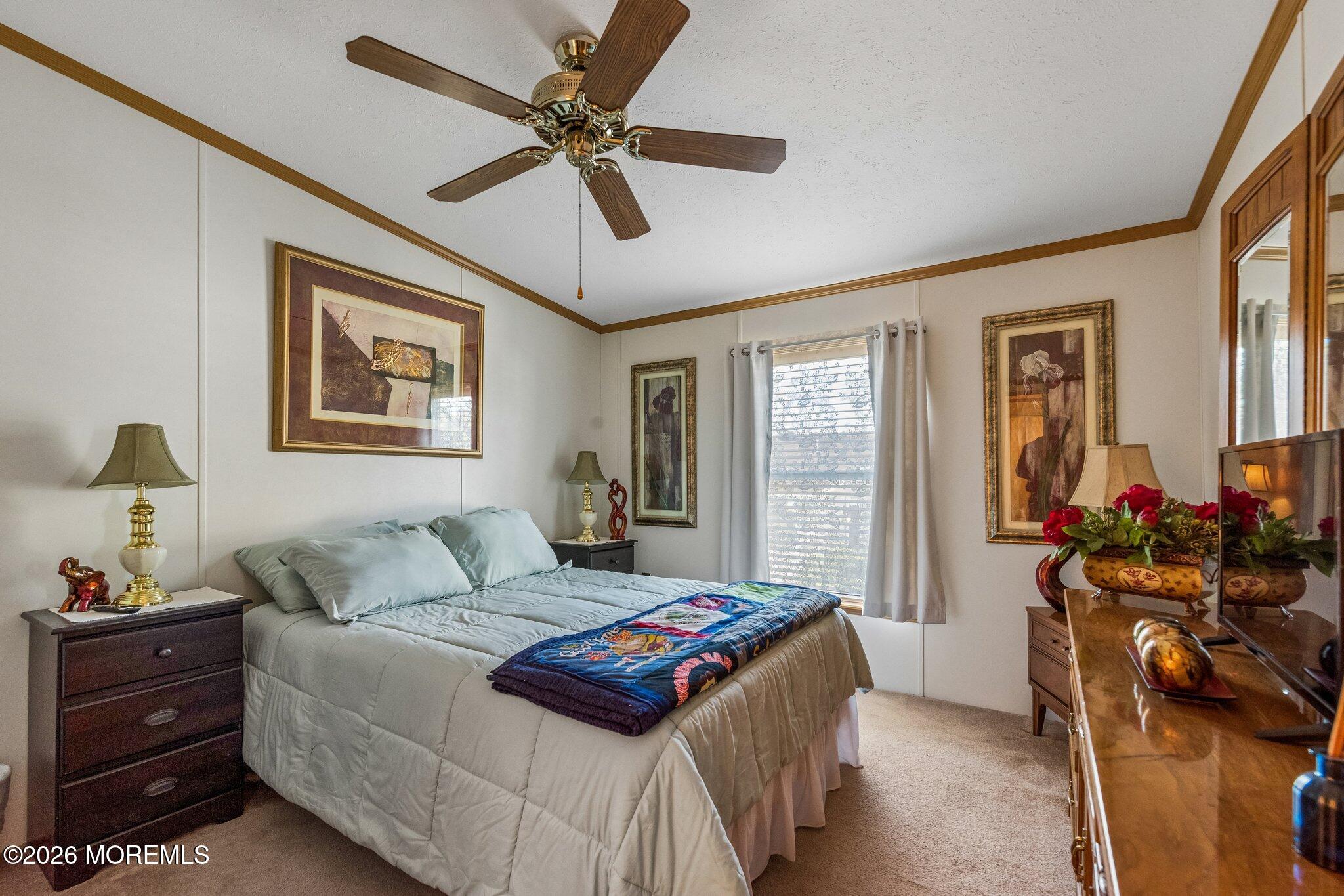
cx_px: 672
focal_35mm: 15
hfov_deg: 100.4
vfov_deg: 77.3
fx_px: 560
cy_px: 448
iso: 1250
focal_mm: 15
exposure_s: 1/30
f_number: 7.1
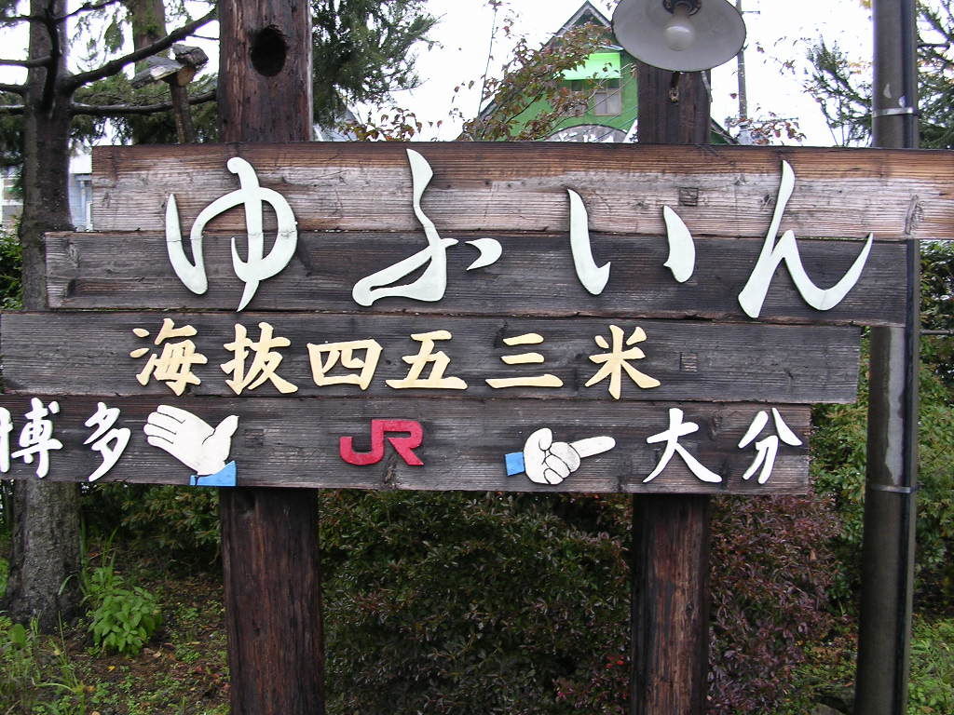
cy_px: 358
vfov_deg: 37.7
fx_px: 1047
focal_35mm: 38
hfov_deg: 49.0
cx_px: 477
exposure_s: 1/74.8
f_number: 2.8
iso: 100
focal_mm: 5.8
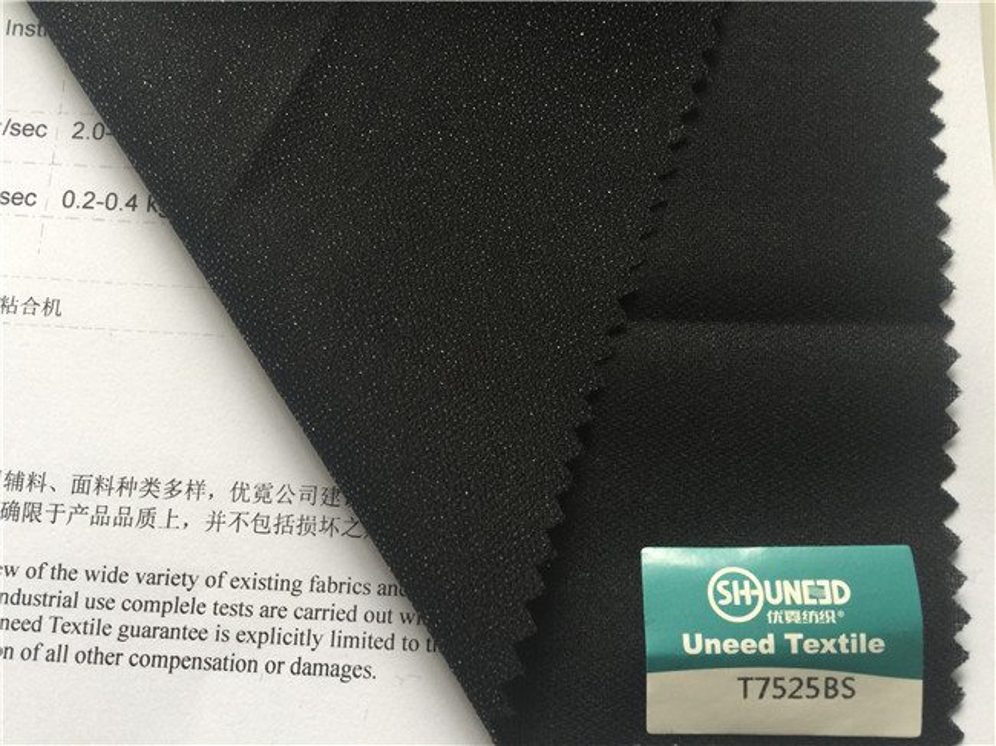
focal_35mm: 29
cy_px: 373
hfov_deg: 61.7
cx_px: 498
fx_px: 834
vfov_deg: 48.2
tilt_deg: -80.8
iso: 32
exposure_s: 1/33
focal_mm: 4.15
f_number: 2.2
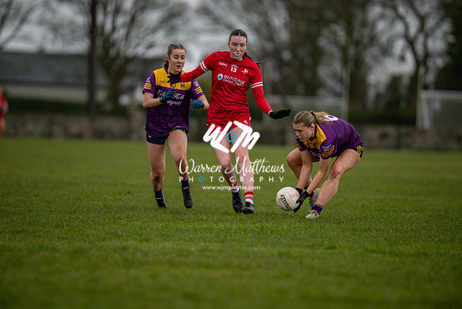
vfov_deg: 4.6
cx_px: 231
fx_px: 3851
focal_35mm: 300
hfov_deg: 6.9
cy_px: 154
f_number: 2.8
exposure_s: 1/1000
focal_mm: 300
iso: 640
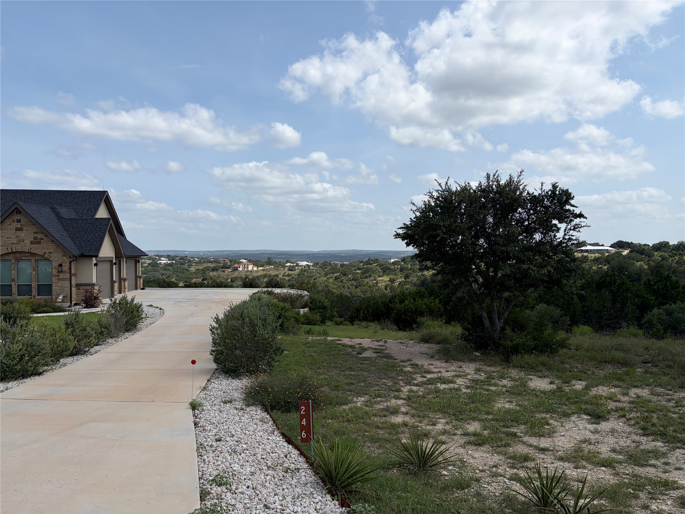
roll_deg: +0.4
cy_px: 257
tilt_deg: -1.2
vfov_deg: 53.1
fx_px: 515
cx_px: 342
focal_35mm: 26
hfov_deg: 67.3
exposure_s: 1/6993
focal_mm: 5.96
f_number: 1.6
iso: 50
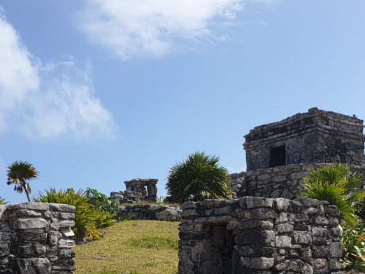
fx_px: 538
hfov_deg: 37.4
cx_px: 199
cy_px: 250
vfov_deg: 27.5
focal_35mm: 51
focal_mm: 4.3
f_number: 2.4
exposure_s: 1/1866
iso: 50
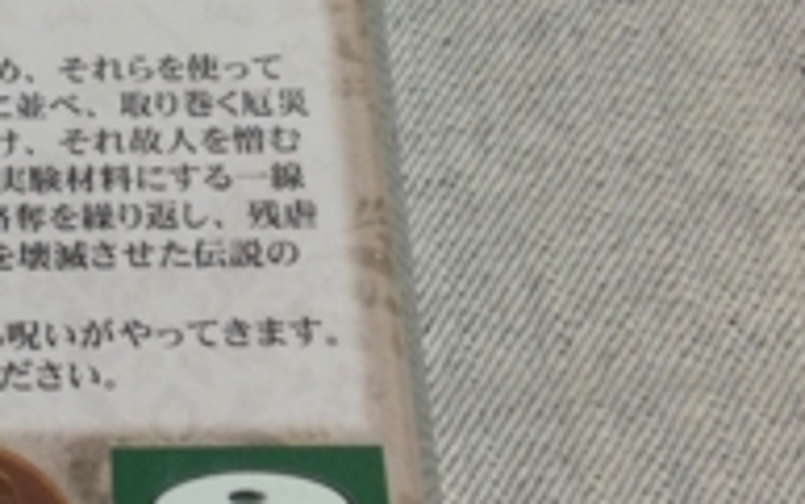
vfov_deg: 10.7
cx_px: -117
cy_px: 150
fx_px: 2701
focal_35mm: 123
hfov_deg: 16.4
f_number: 2.4
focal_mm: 4.28
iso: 50
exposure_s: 1/24
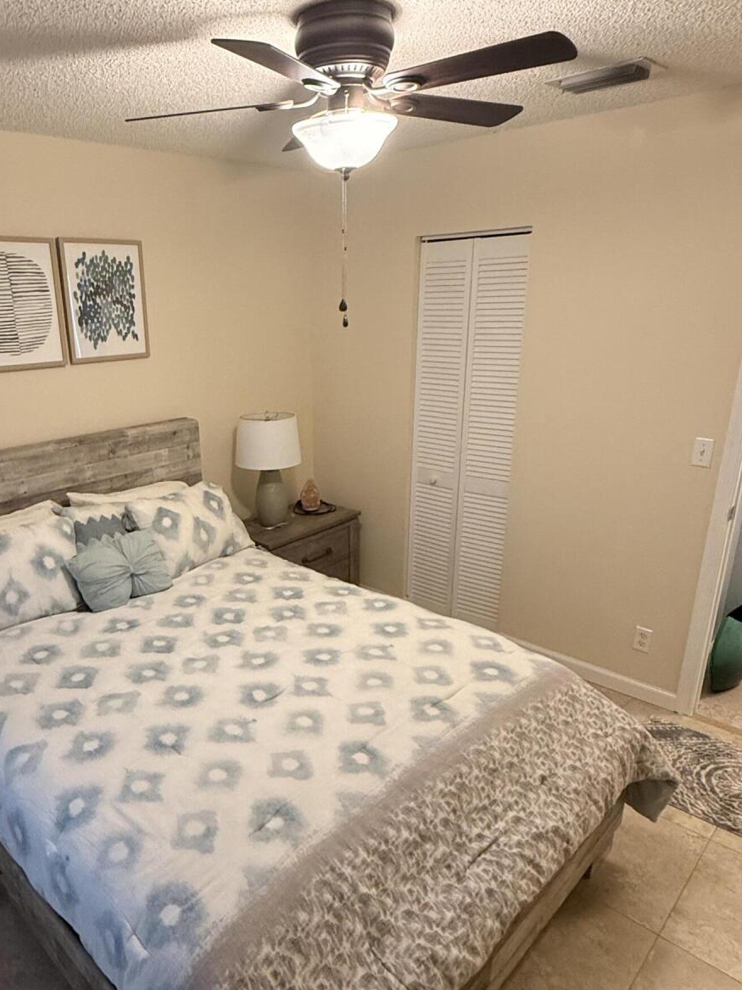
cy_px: 534
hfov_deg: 56.1
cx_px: 279
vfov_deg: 71.5
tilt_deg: -17.7
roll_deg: +1.8
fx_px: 686
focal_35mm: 24
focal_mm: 2.22
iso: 320
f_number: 2.2
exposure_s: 1/60
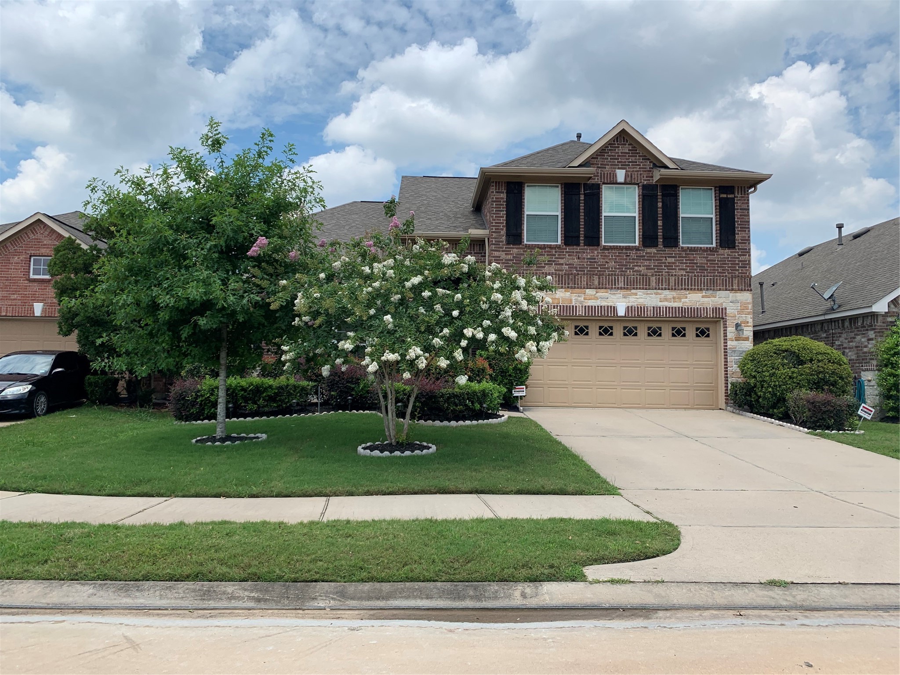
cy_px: 338
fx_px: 676
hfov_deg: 67.3
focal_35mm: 26
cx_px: 450
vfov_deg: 53.1
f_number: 1.8
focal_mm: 4.25
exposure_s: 1/2364
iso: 25
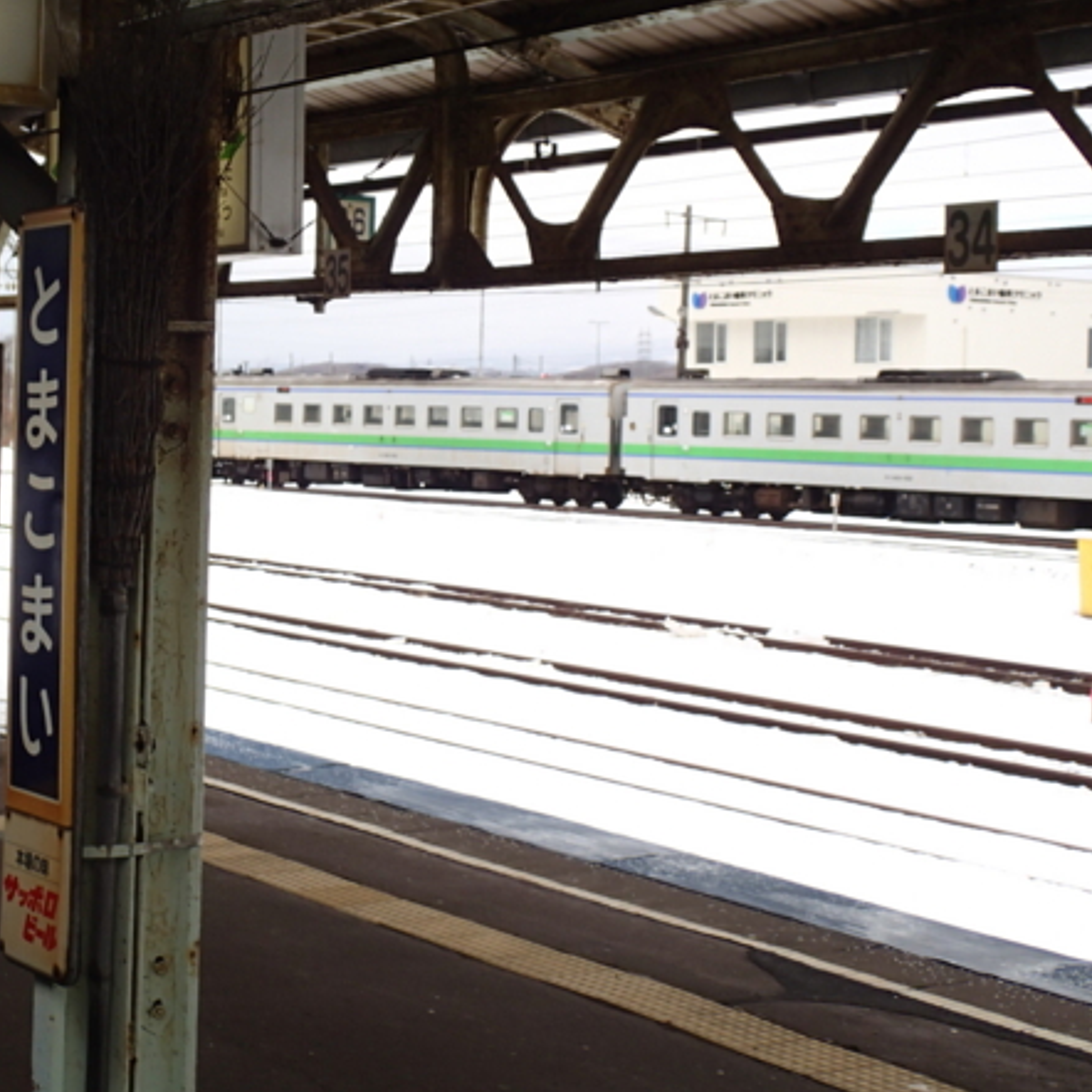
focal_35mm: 64
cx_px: 319
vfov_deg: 26.8
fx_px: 2284
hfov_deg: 26.6
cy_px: 420
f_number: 4
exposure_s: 1/160
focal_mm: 7.34
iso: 100
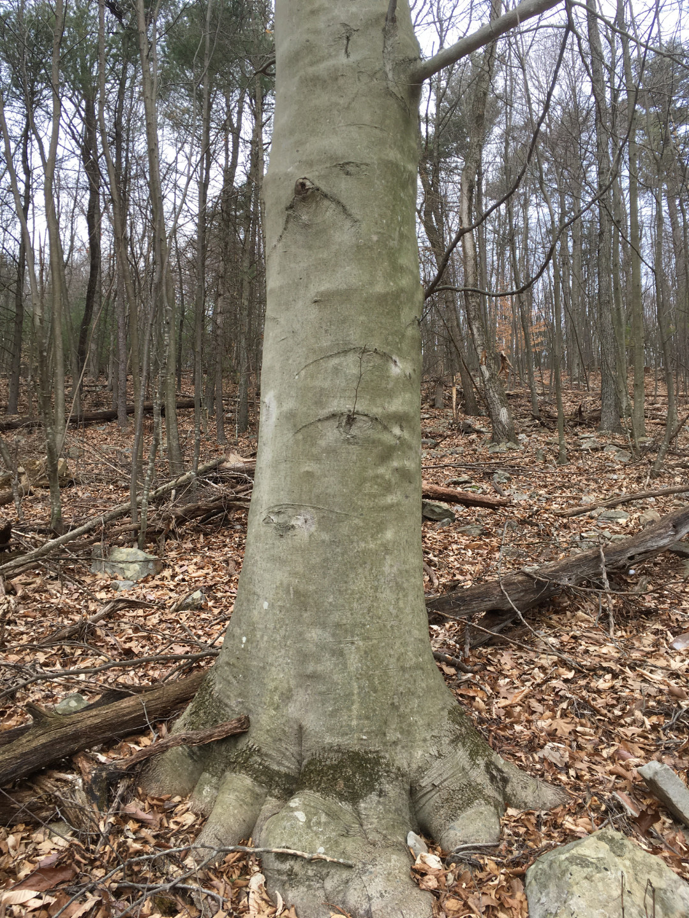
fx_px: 770
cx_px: 344
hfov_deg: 48.2
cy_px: 459
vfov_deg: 61.7
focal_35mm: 29
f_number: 2.2
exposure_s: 1/231
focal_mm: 4.2
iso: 25
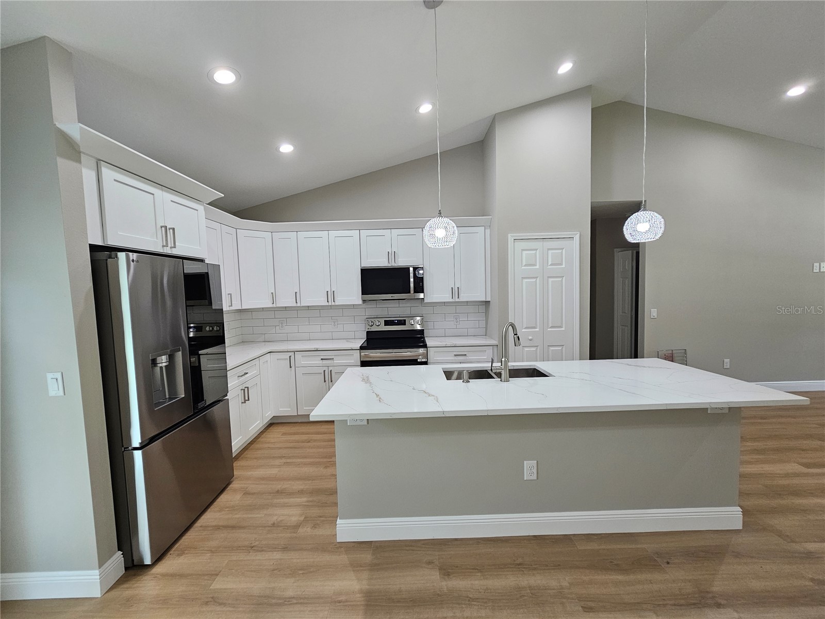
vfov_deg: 89.9
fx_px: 310
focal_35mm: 13
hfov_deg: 106.2
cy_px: 310
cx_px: 412
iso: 100
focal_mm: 2.2
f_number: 2.2
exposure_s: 1/60
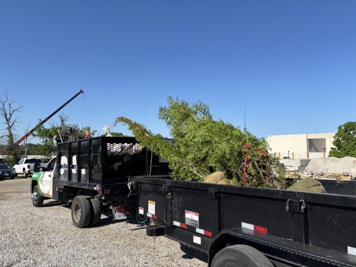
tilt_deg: +4.4
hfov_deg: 67.3
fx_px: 267
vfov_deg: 53.1
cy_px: 134
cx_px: 178
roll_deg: -2.0
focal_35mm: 26
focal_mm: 5.96
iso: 50
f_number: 1.6
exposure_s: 1/3413
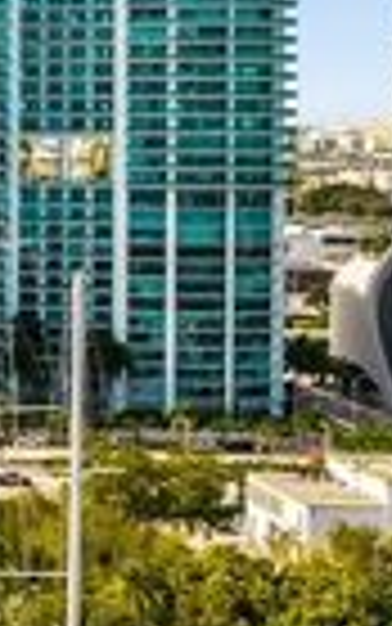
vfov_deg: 20.0
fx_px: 1759
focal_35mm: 103
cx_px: -667
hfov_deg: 10.3
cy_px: 126
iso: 100
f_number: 2.8
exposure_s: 1/90
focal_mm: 8.38
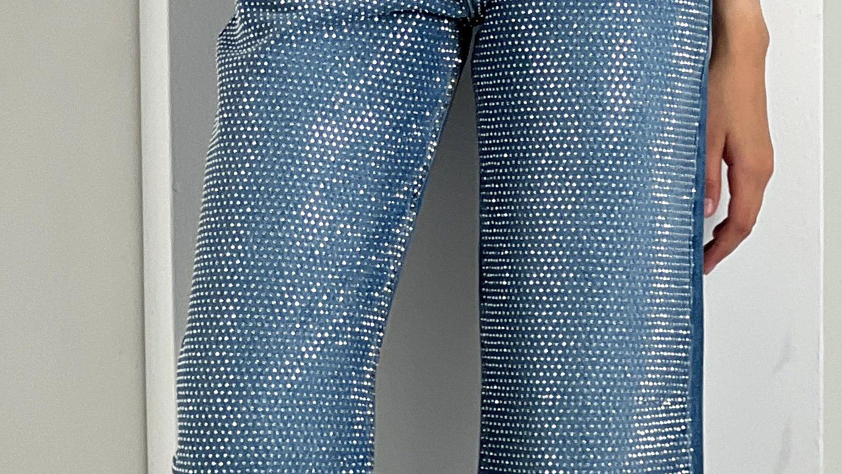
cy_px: 76
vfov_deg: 5.0
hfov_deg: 8.8
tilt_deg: -6.0
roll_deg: +1.6
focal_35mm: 245
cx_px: 457
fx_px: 5470
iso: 50
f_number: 2.8
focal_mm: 9
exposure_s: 1/100
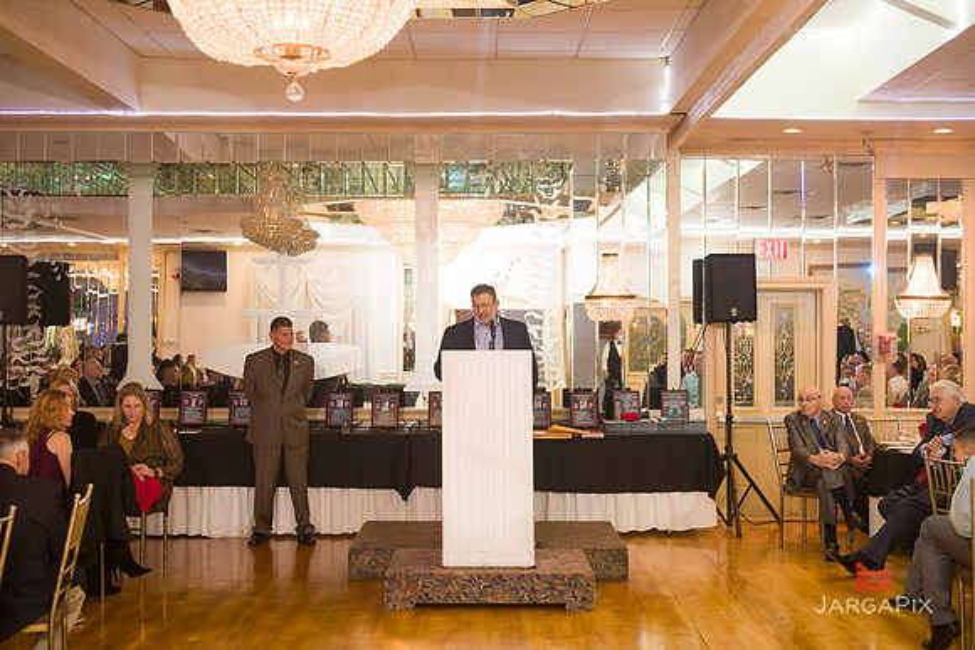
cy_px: 325
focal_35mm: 48
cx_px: 488
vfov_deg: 28.1
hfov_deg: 41.1
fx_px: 1300
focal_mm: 48
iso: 1000
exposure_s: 1/125
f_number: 3.2
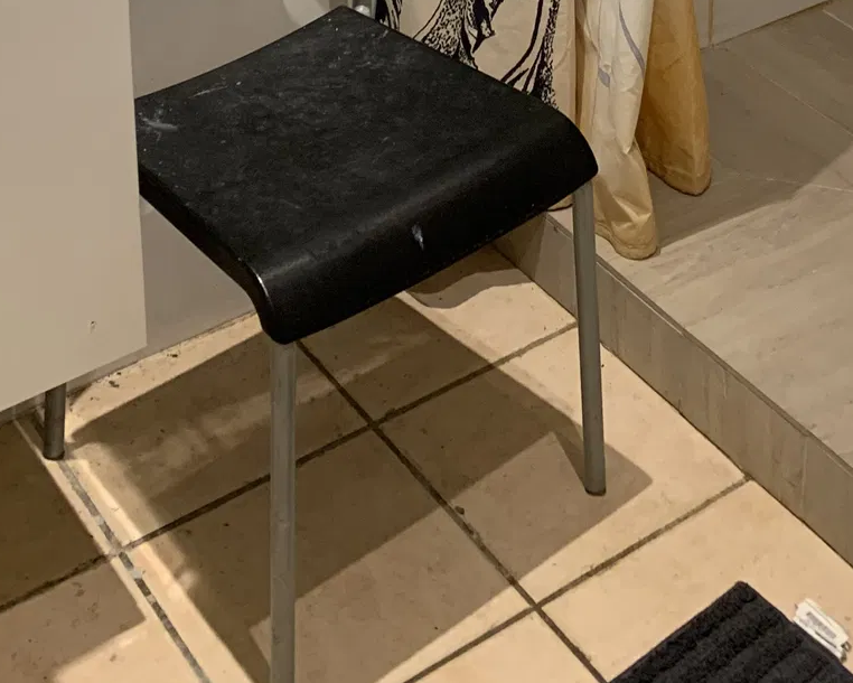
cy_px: -483
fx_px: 1793
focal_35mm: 71
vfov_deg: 18.0
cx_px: 504
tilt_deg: -14.0
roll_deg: +0.1
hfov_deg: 26.7
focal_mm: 4.25
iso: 125
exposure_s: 1/50
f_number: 1.8
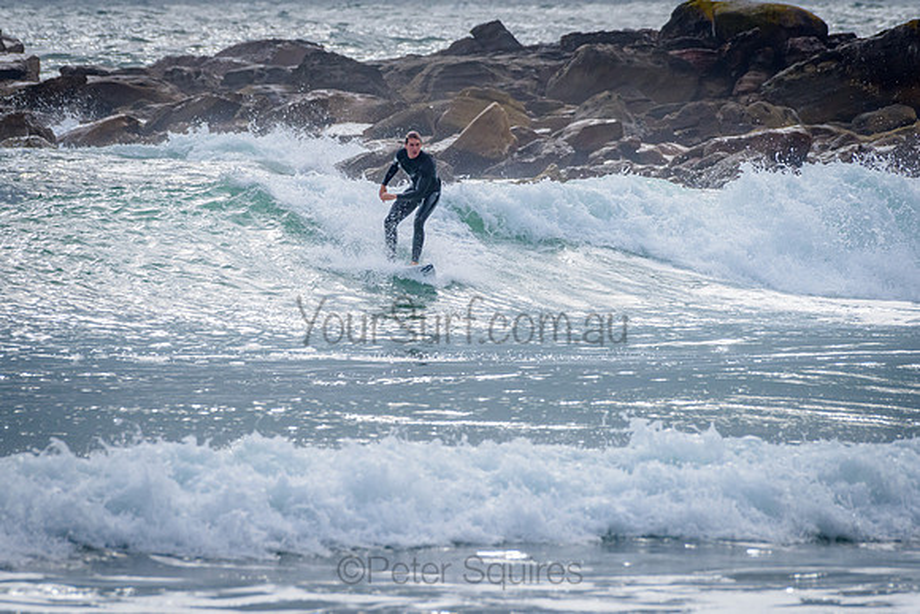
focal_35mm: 613
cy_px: 238
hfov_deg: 3.4
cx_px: 378
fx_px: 15666
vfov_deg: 2.2
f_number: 10
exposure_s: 1/2000
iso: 800
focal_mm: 500
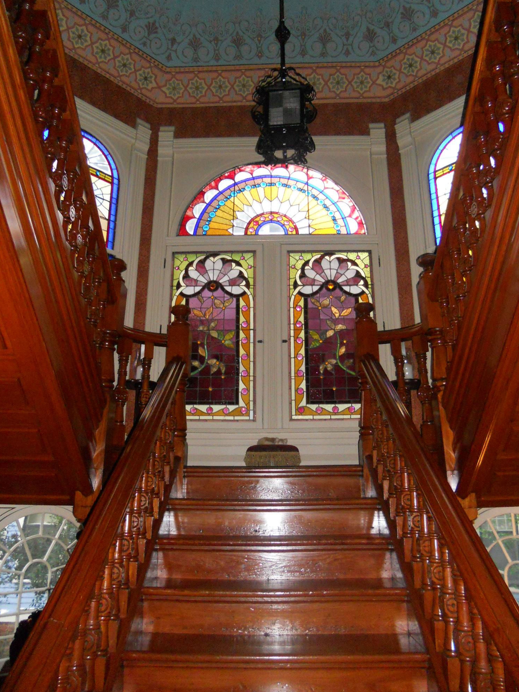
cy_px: 335
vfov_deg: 63.4
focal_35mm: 28
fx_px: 560
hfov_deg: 49.7
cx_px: 260
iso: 400
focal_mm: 4.9
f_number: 3.2
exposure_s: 1/25
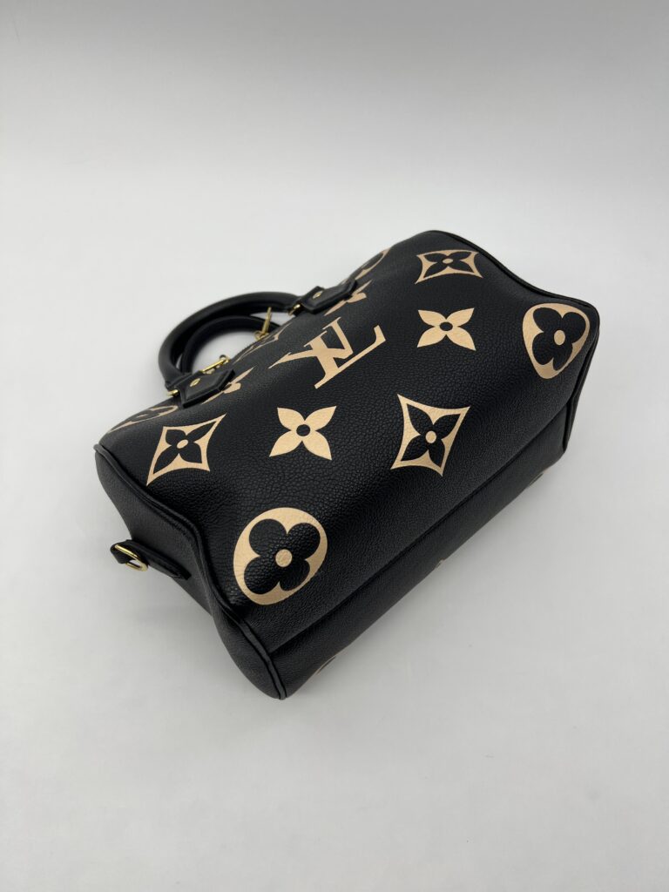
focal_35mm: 26
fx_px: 670
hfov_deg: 53.1
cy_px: 446
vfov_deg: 67.3
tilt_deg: -63.2
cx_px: 334
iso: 40
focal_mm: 5.7
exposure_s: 1/283
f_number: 1.5
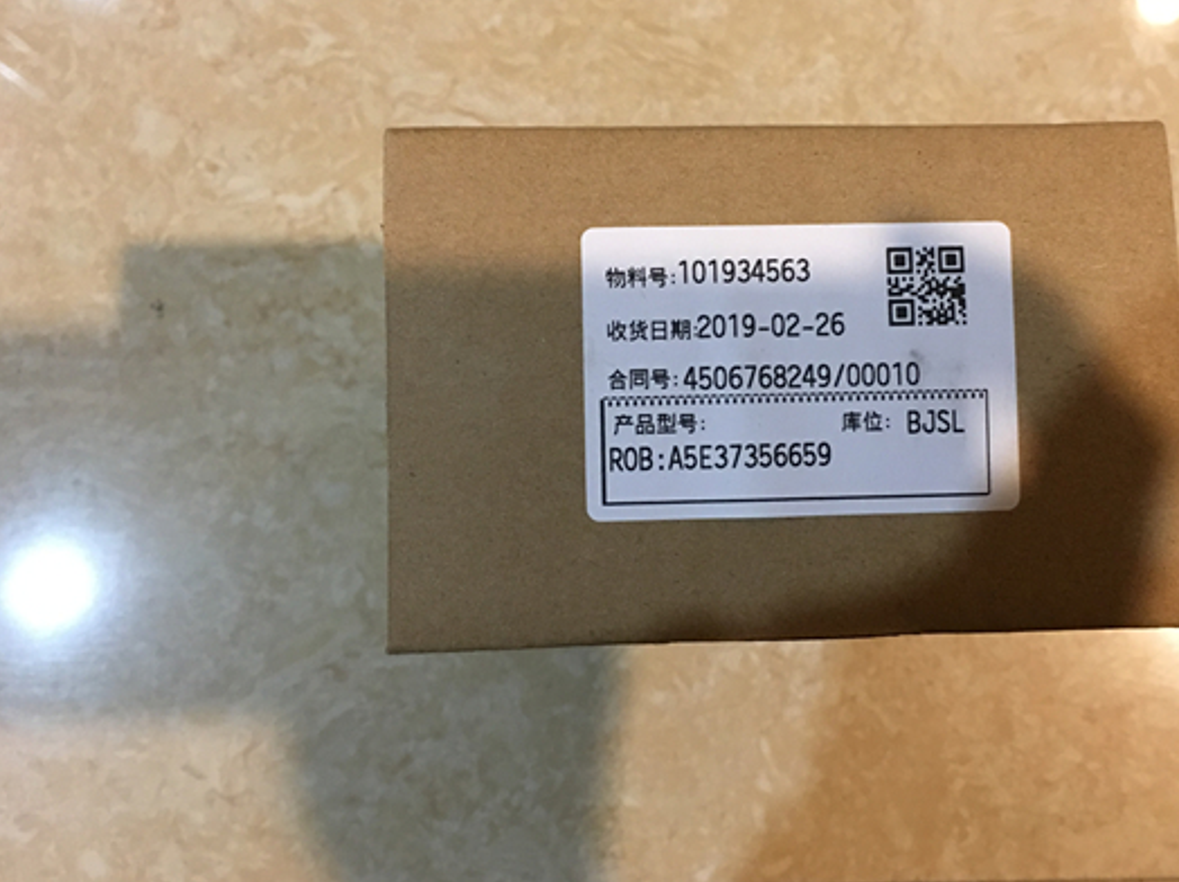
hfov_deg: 51.1
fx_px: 1225
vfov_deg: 39.5
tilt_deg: -81.9
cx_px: 709
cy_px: 359
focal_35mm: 36
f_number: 2.2
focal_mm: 4.15
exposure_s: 1/8
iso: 160
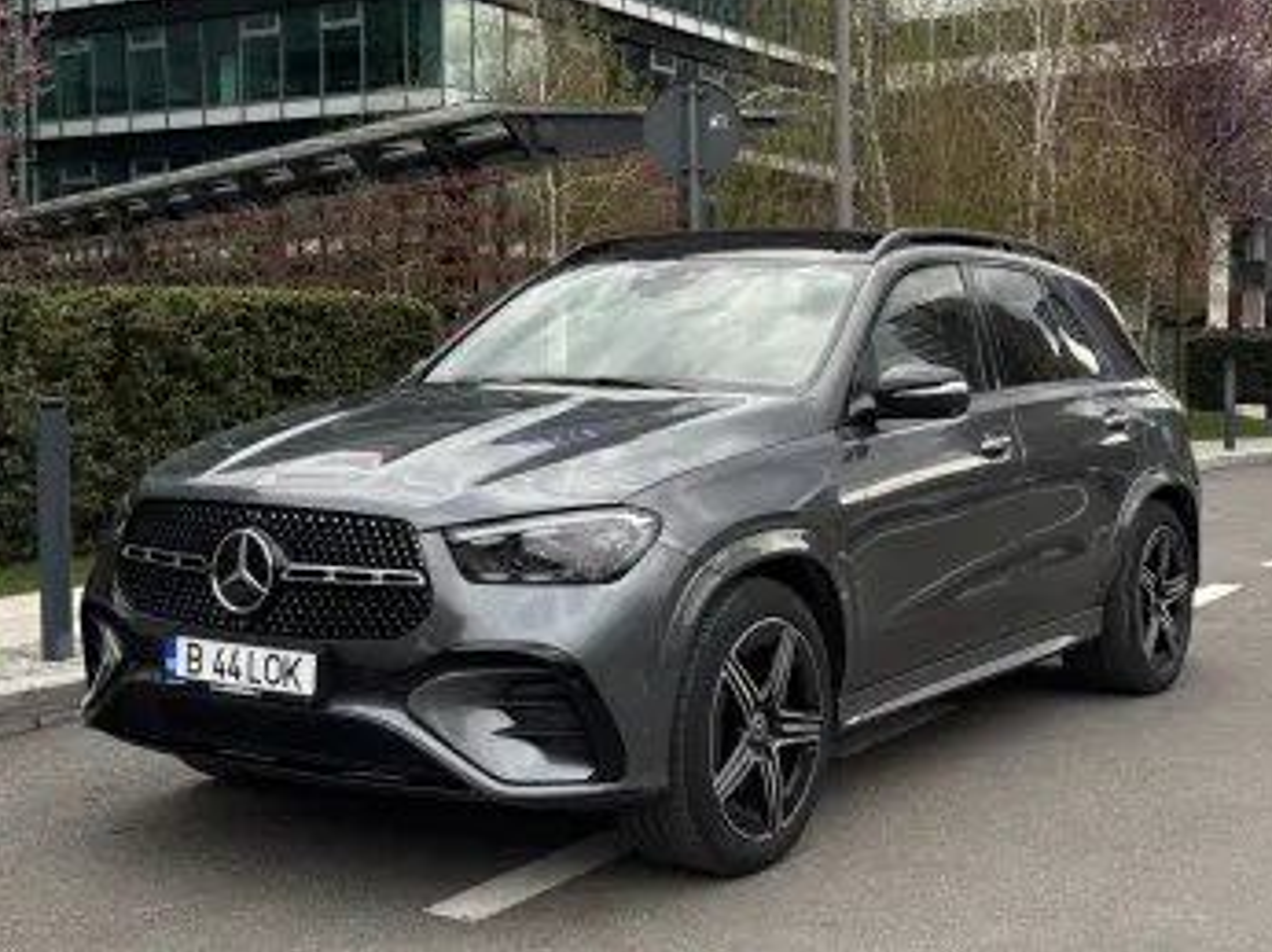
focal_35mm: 50
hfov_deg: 38.2
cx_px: 658
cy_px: 459
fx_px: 1836
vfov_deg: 29.1
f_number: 1.78
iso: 64
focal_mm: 6.76
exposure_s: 1/1366
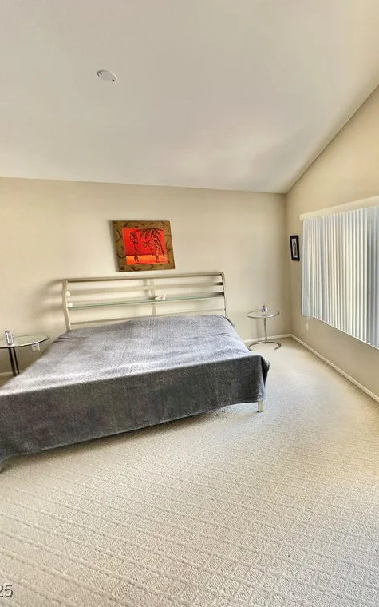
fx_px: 331
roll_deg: +0.7
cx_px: 340
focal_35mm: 20
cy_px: 301
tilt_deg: -8.9
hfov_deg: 52.5
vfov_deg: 85.1
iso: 40
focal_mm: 2.22
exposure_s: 1/212
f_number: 2.2
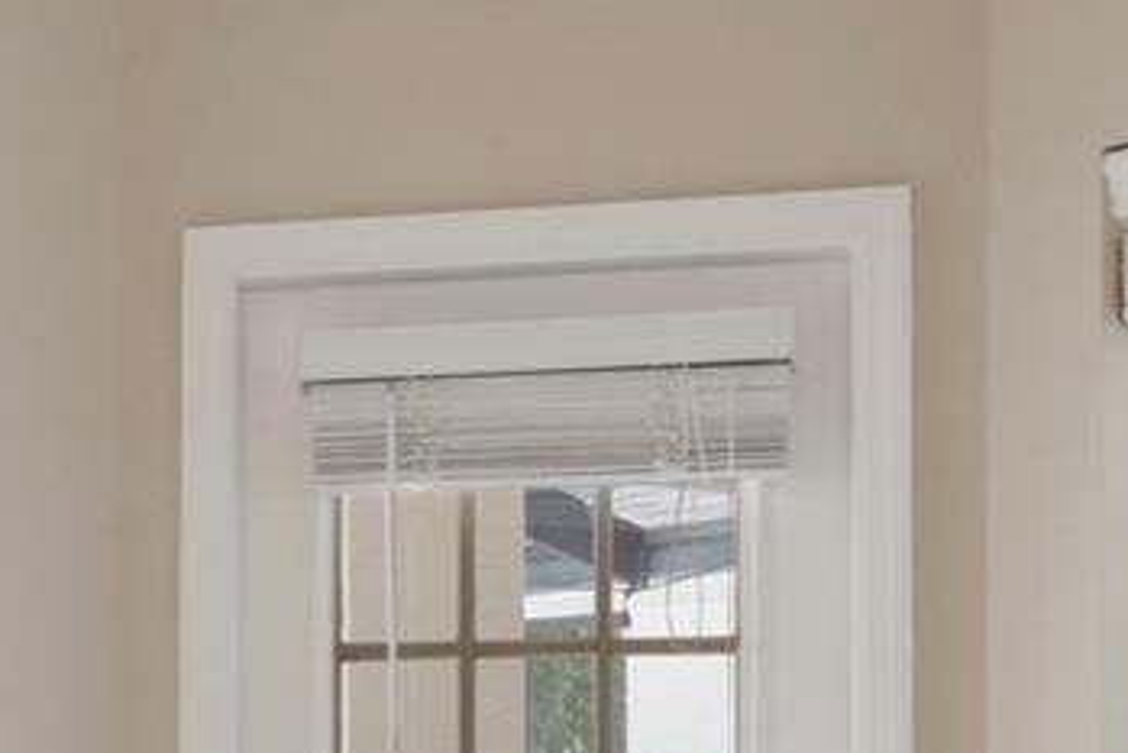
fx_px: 2799
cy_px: 869
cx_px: -239
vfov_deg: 14.9
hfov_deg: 21.2
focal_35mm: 89
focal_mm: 13
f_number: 8
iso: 320
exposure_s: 1/3
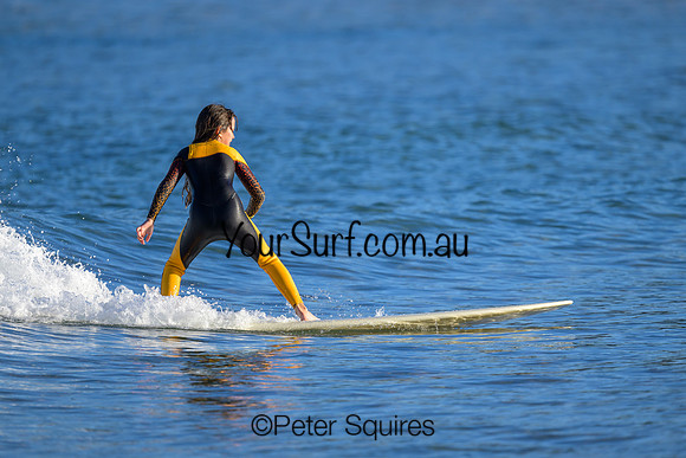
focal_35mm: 800
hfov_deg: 2.6
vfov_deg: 1.7
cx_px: 343
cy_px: 229
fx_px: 15247
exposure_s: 1/1000
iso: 250
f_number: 6.3
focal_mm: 800
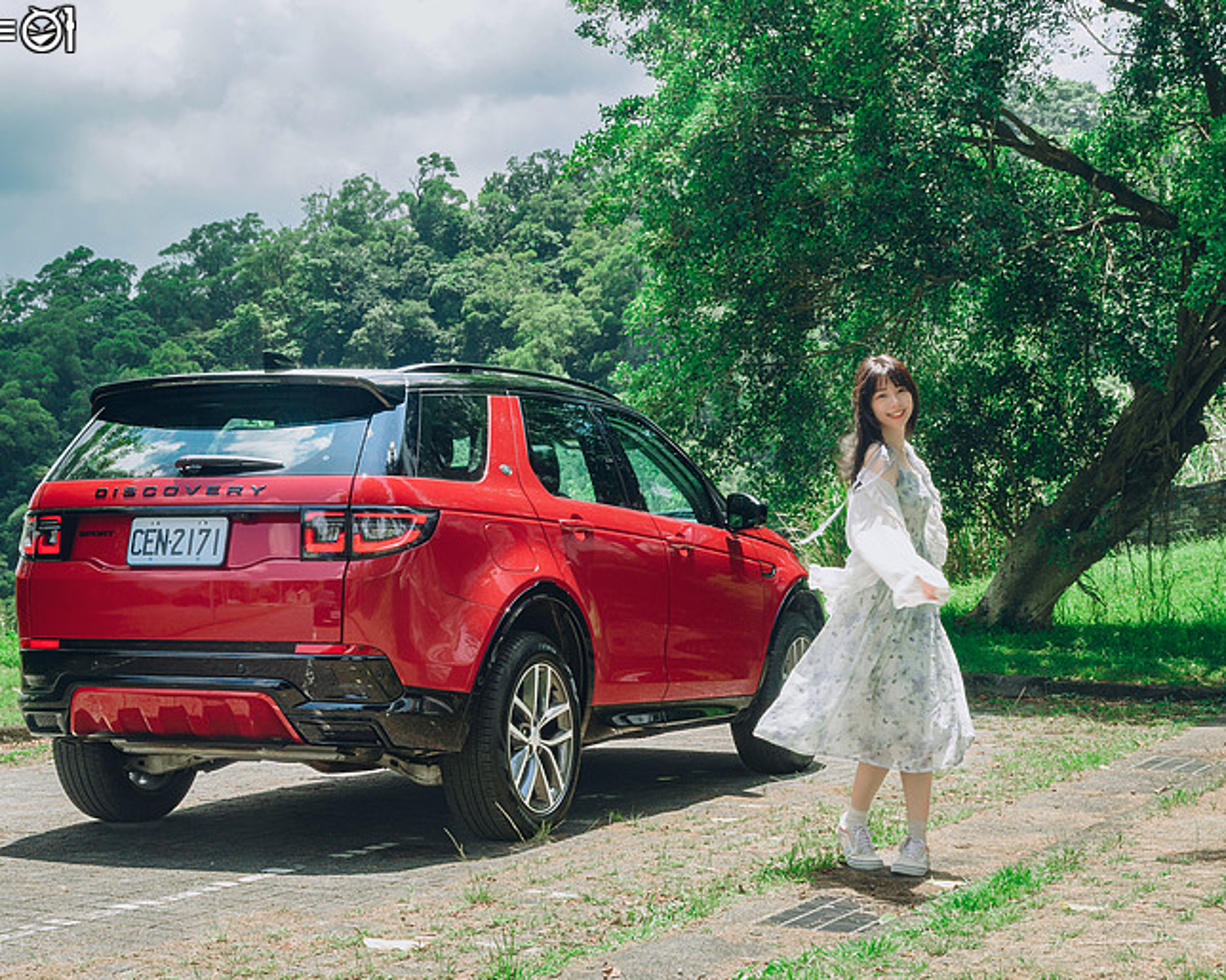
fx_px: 2394
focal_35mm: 66
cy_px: 492
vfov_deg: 23.1
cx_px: 544
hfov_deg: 28.7
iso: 800
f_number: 5.6
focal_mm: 58
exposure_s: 1/125
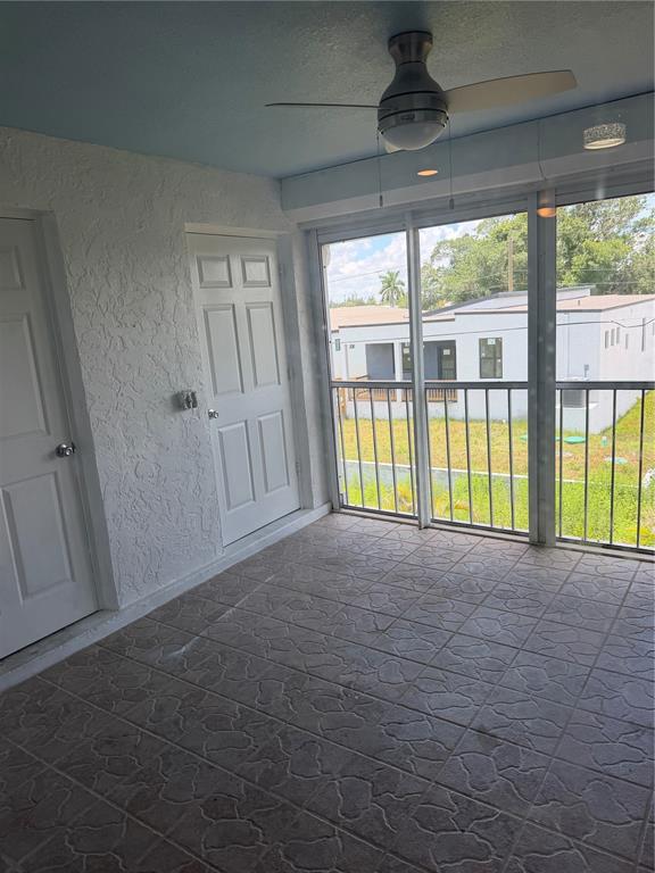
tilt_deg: -11.5
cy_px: 436
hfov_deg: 56.8
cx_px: 328
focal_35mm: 24
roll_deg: +4.9
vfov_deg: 71.6
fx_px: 606
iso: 100
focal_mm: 6.76
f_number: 1.78
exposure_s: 1/788
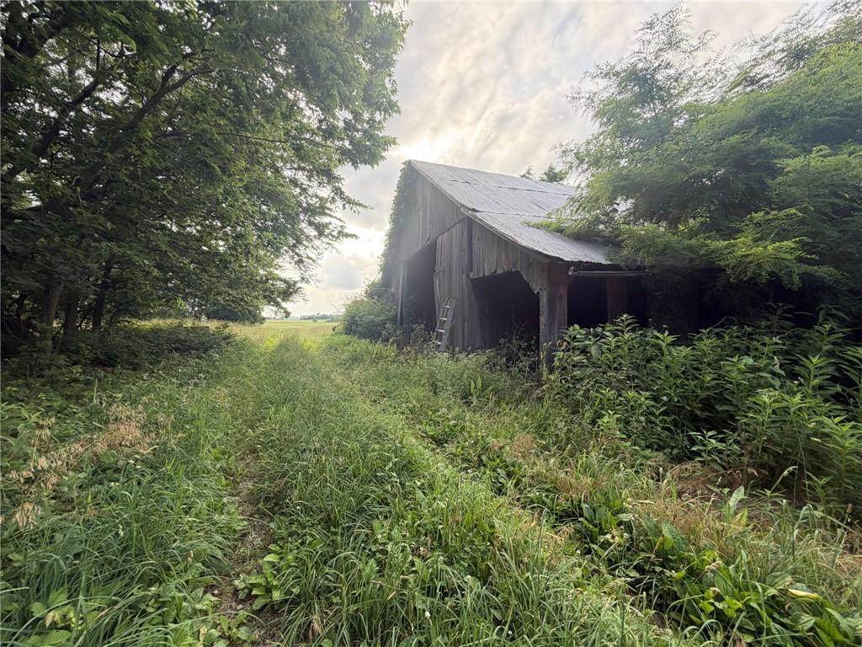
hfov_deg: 102.1
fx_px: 349
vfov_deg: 85.7
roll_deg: +0.7
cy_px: 324
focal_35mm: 14
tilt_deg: -0.4
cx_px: 431
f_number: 2.2
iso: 50
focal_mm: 2.22
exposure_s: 1/228
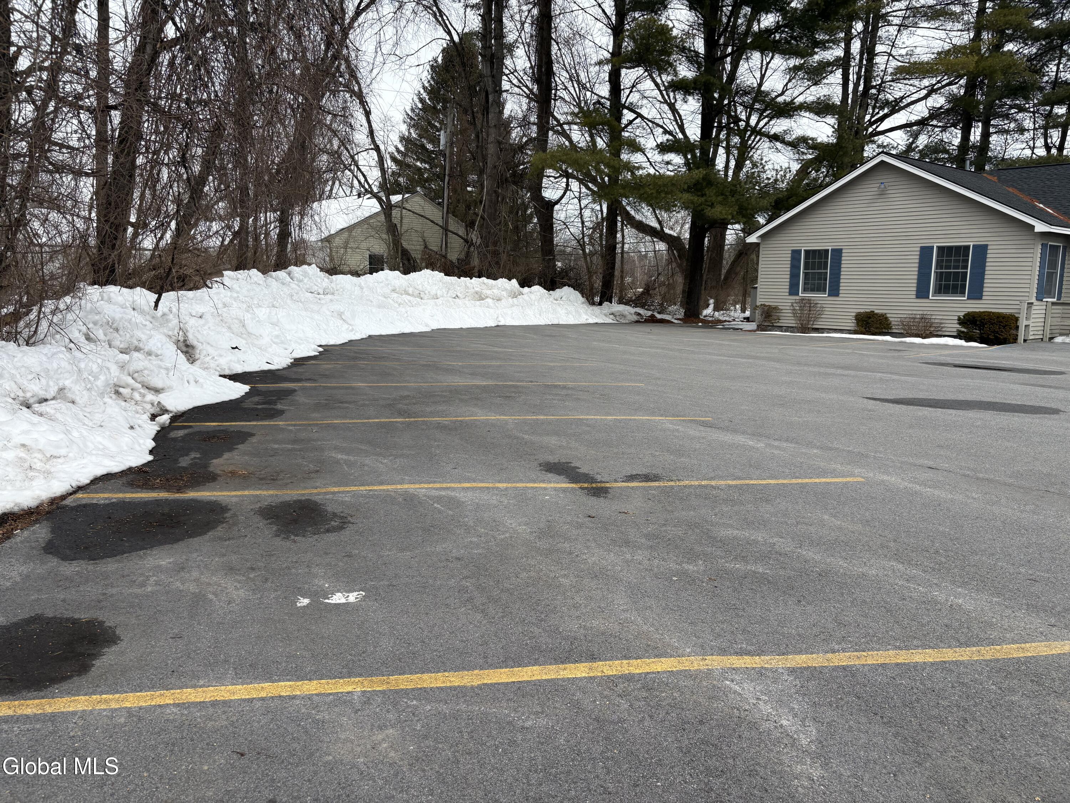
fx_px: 804
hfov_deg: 67.3
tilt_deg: -9.2
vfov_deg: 53.1
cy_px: 402
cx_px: 535
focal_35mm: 26
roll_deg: -1.0
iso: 50
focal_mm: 5.96
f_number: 1.6
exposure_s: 1/1953
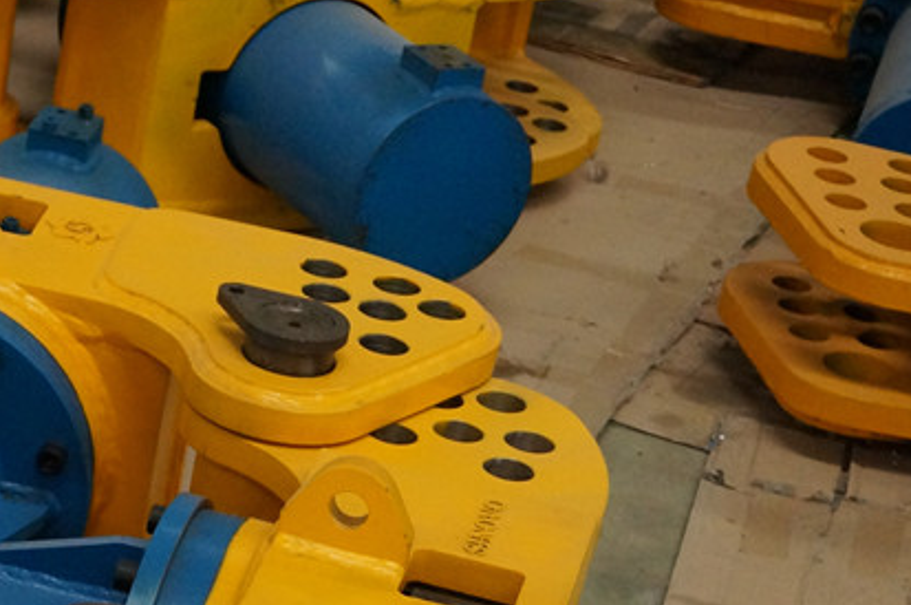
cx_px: -152
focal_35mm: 138
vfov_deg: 9.8
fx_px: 3487
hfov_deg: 14.5
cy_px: 614
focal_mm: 38
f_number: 5.6
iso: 3200
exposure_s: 1/100
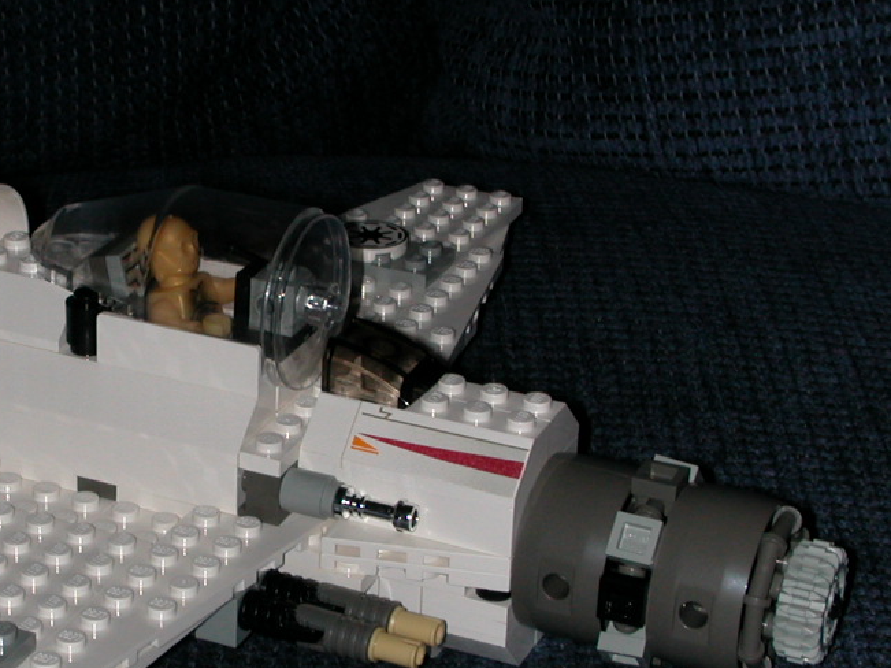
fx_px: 2754
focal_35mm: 107
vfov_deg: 13.8
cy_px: 424
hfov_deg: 18.3
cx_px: 220
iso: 100
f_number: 6.1
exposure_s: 1/59.9
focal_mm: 10.4
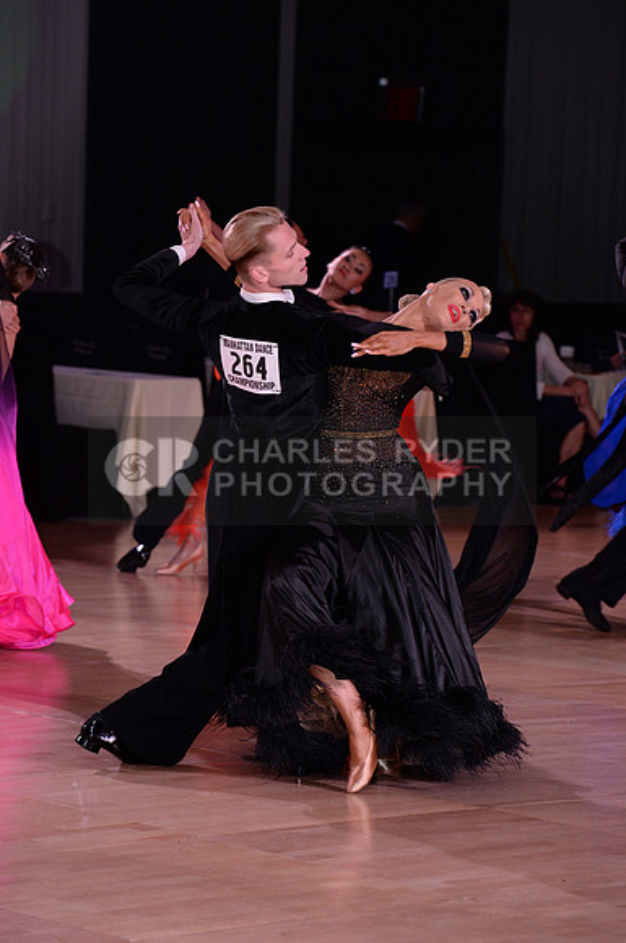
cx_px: 313
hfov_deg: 9.1
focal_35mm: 150
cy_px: 472
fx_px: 3924
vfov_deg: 13.7
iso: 2000
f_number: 5.6
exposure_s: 1/250
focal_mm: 150
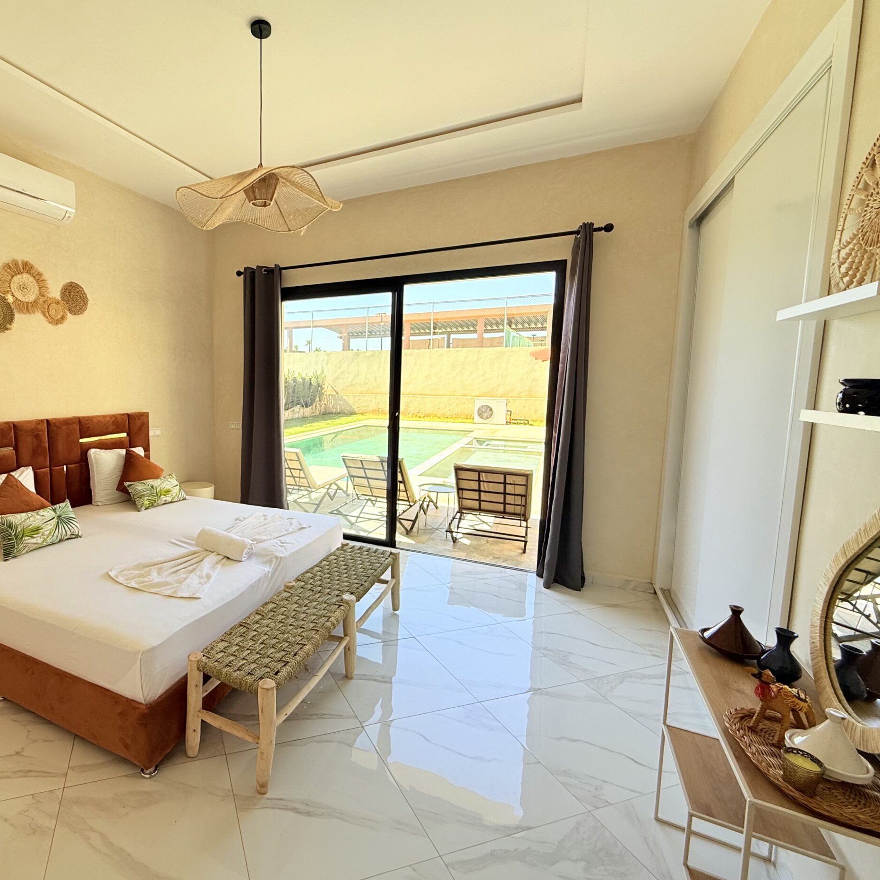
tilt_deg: -6.5
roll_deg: +0.0
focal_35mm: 17
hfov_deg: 81.1
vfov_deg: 84.0
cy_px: 432
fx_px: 489
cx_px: 293
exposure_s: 1/252
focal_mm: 2.22
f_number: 2.2
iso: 64
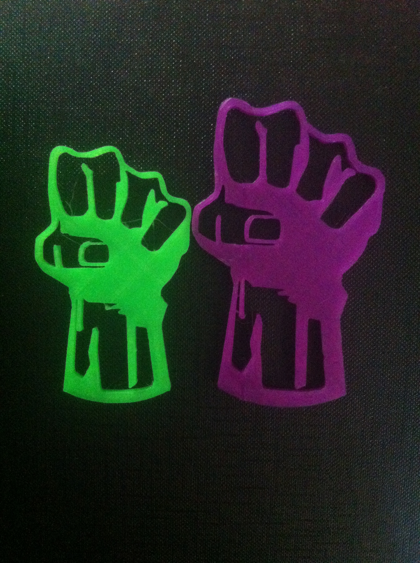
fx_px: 568
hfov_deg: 40.6
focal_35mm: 35
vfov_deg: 52.7
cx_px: 210
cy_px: 282
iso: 1000
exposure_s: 1/17
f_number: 2.8
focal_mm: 3.85
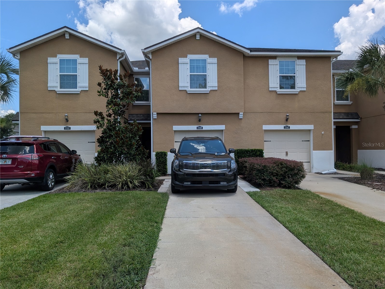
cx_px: 192
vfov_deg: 56.9
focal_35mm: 24
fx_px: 267
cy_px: 144
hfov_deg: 71.5
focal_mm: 6.9
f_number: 1.68
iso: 21
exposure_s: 1/1193
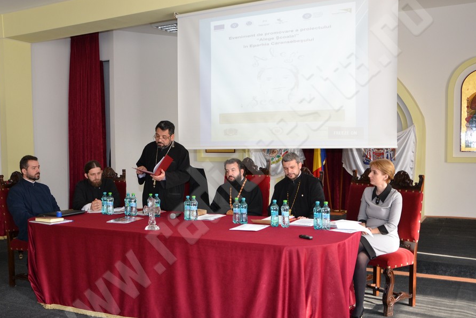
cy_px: 175
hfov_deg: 51.9
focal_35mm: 37
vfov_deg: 35.9
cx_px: 237
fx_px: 489
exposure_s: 1/60
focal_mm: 22
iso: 640
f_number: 3.8
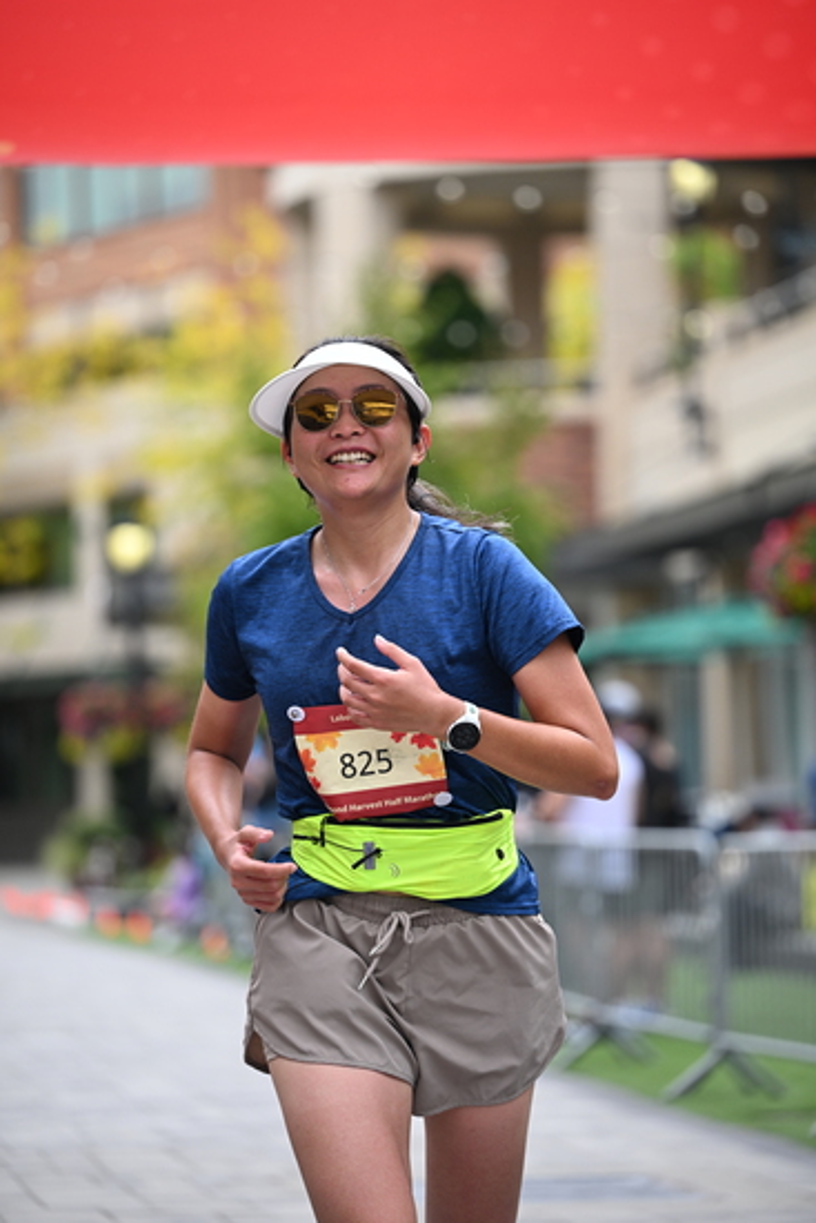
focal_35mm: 130
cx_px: 408
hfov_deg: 10.6
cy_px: 612
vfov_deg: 15.8
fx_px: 4417
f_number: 2.8
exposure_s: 1/2500
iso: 640
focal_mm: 130
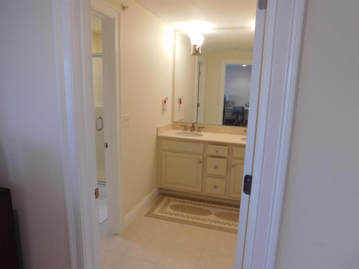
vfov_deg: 58.8
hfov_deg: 73.9
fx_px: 238
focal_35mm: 23
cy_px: 134
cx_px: 180
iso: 140
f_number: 3
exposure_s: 1/30
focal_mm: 4
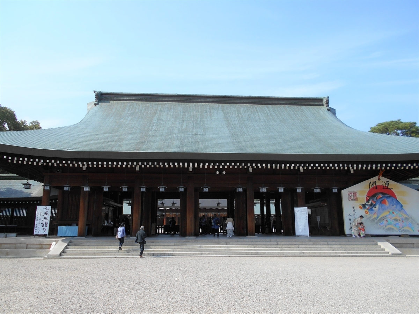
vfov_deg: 53.1
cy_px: 157
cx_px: 210
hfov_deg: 67.3
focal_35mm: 26
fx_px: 315
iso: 80
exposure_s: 1/800
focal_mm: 4.6
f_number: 3.2
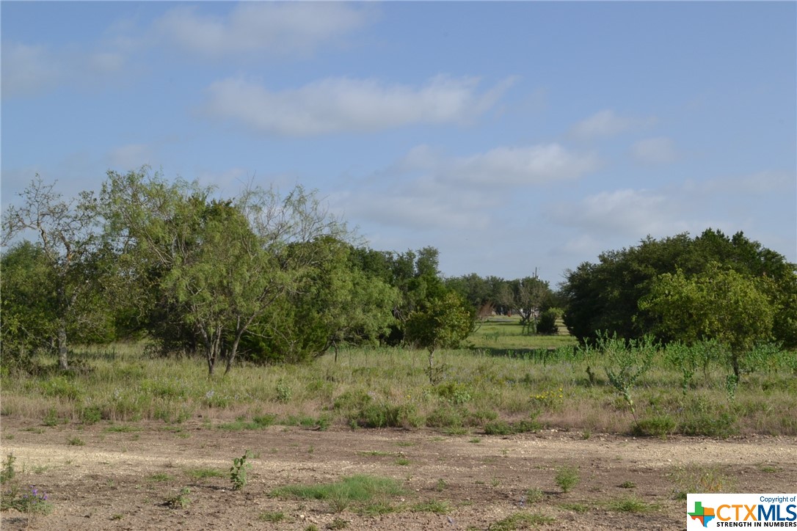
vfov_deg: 34.2
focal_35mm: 39
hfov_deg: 49.6
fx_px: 863
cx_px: 398
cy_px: 266
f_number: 16
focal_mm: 26
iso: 400
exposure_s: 1/200
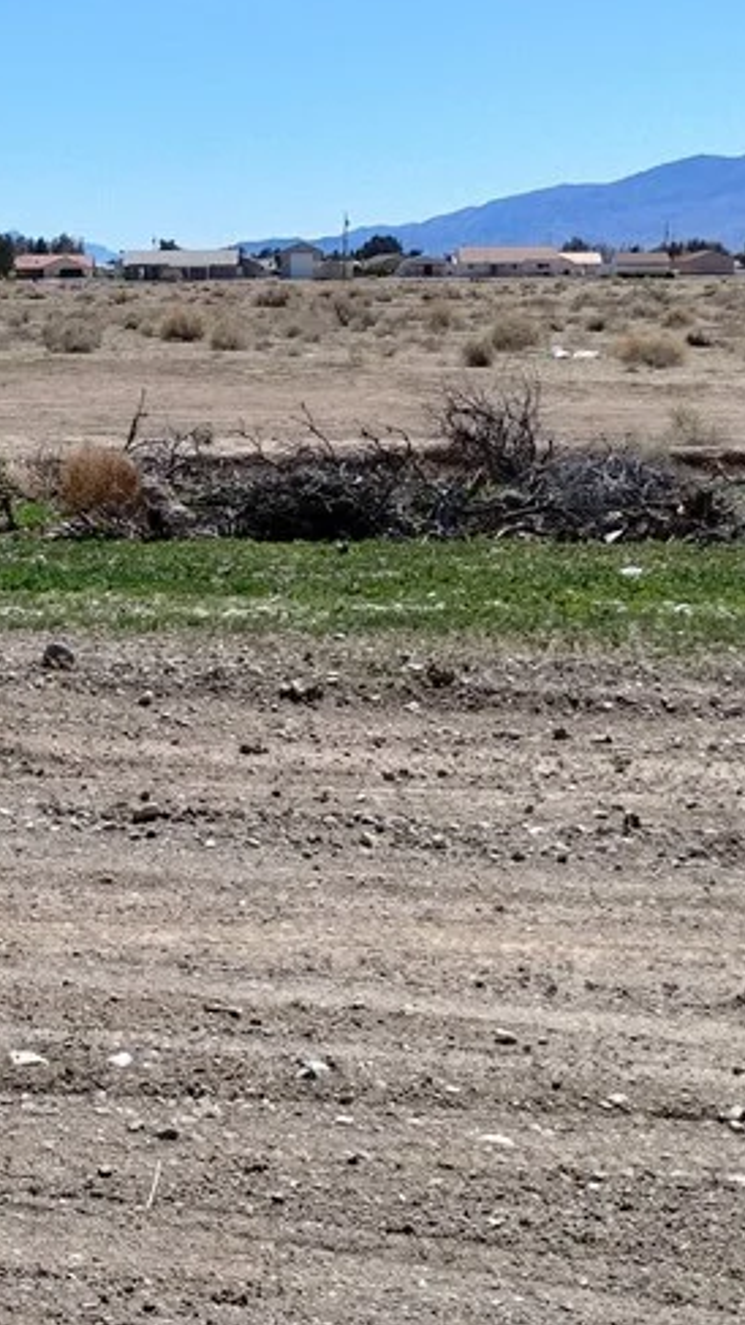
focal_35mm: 64
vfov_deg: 32.8
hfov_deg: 18.0
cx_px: -126
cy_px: 558
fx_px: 2247
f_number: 1.8
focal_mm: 4.27
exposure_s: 1/982
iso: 100
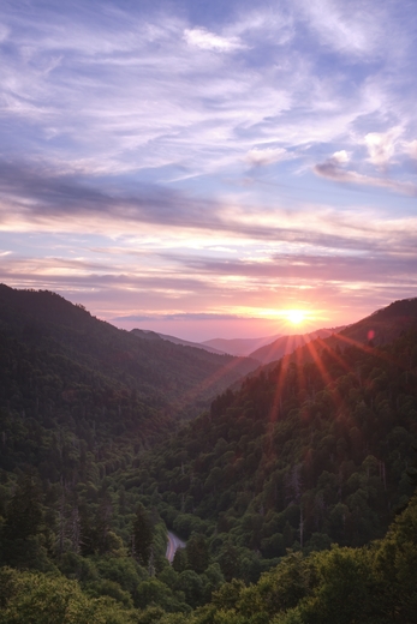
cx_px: 208
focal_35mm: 39
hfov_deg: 34.2
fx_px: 677
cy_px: 312
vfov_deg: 49.5
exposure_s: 2.5
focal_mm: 25.7
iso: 160
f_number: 22
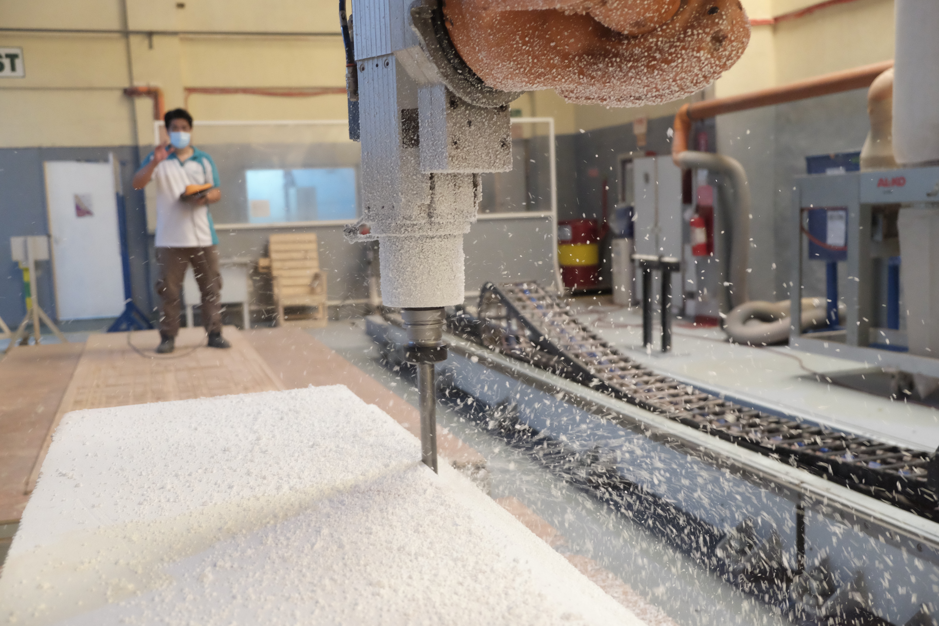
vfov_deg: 37.9
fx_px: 913
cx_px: 470
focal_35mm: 35
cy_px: 313
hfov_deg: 54.4
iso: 4000
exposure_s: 1/125
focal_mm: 23.3
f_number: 3.2
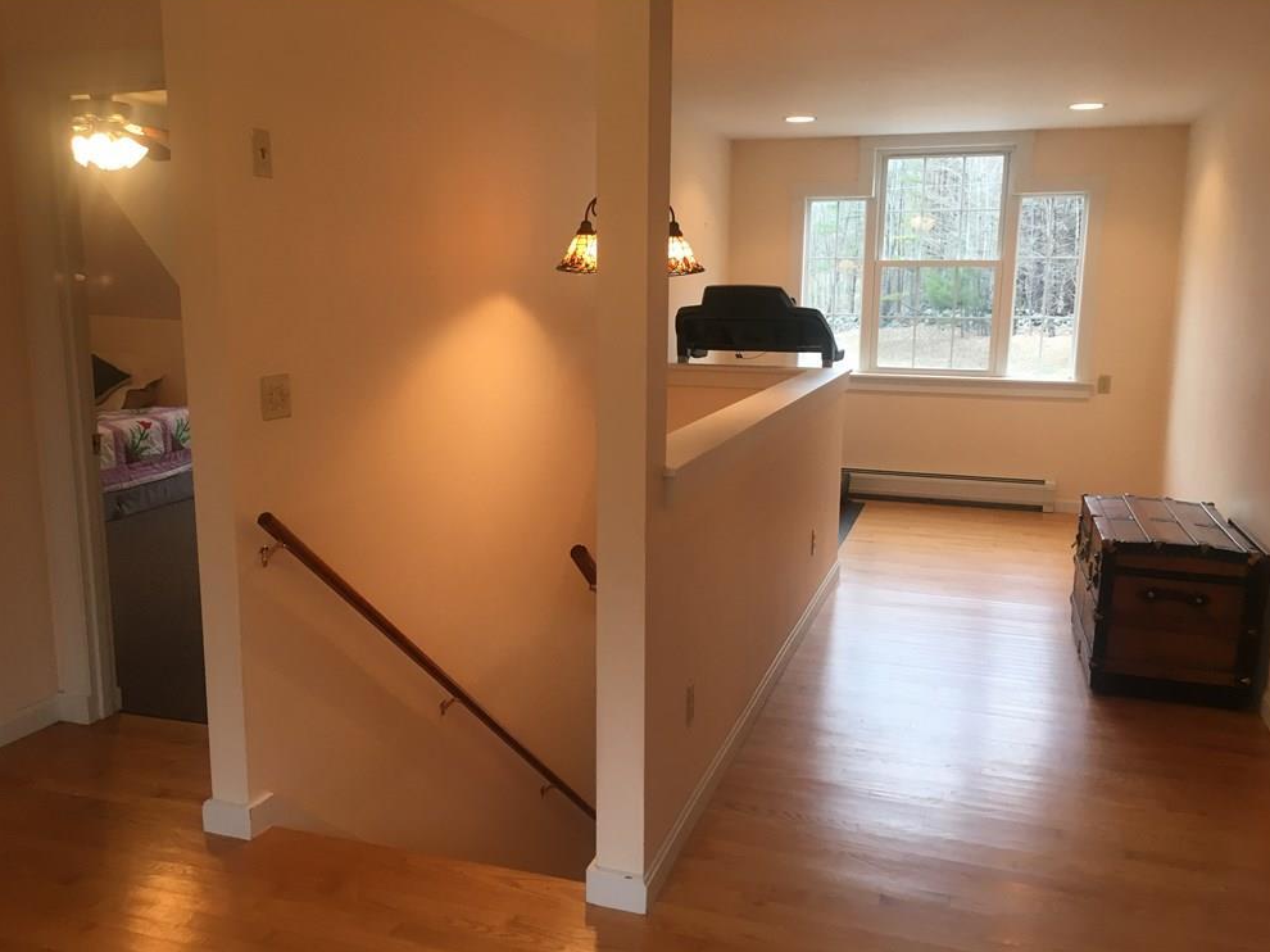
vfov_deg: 46.8
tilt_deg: -8.3
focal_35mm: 30
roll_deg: -1.1
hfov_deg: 60.0
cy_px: 481
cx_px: 632
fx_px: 1100
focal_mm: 4.15
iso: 50
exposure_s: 1/30
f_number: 2.2
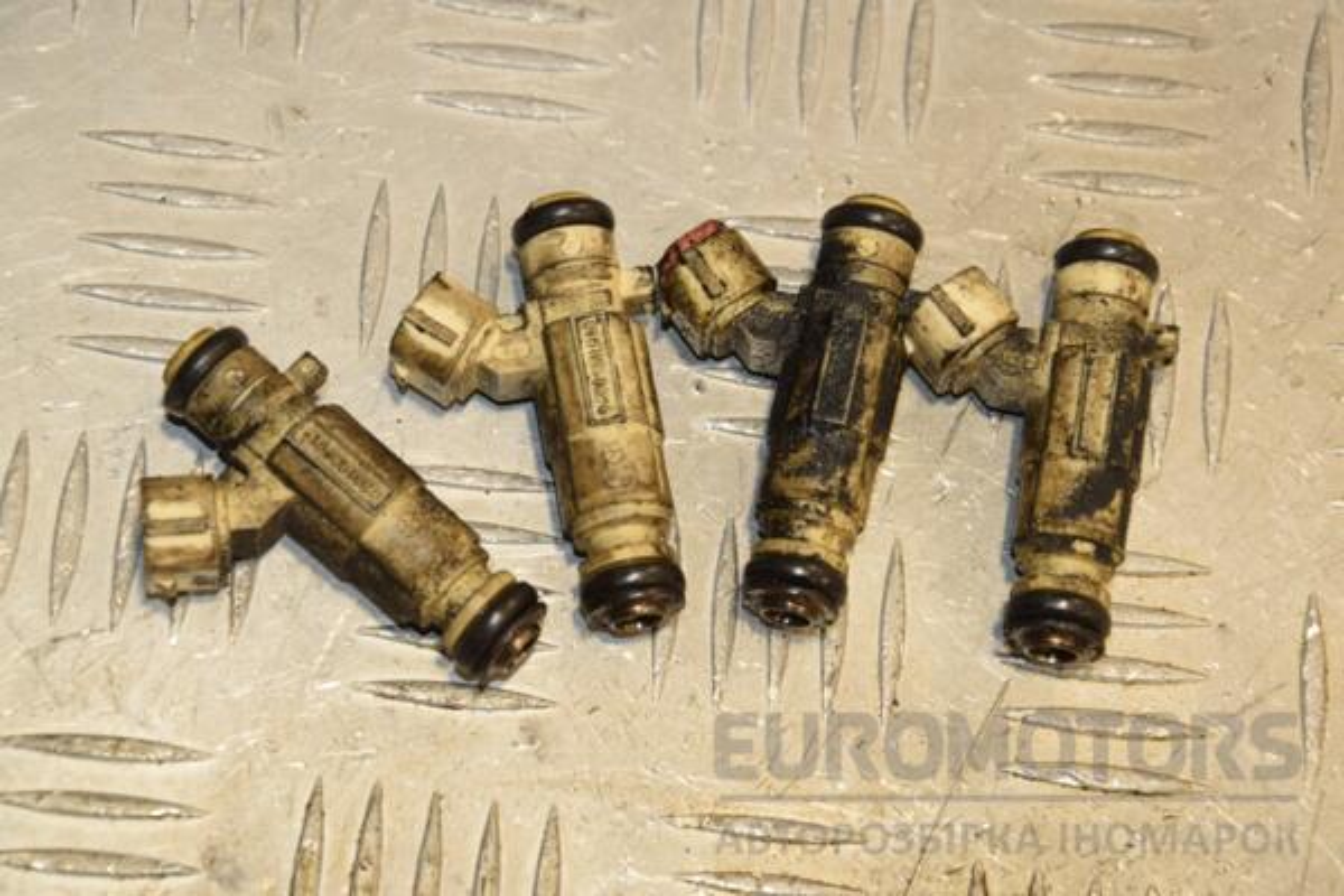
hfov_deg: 17.1
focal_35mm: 120
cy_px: 448
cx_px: 672
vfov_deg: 11.4
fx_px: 4480
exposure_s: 1/200
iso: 800
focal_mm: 80
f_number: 7.1
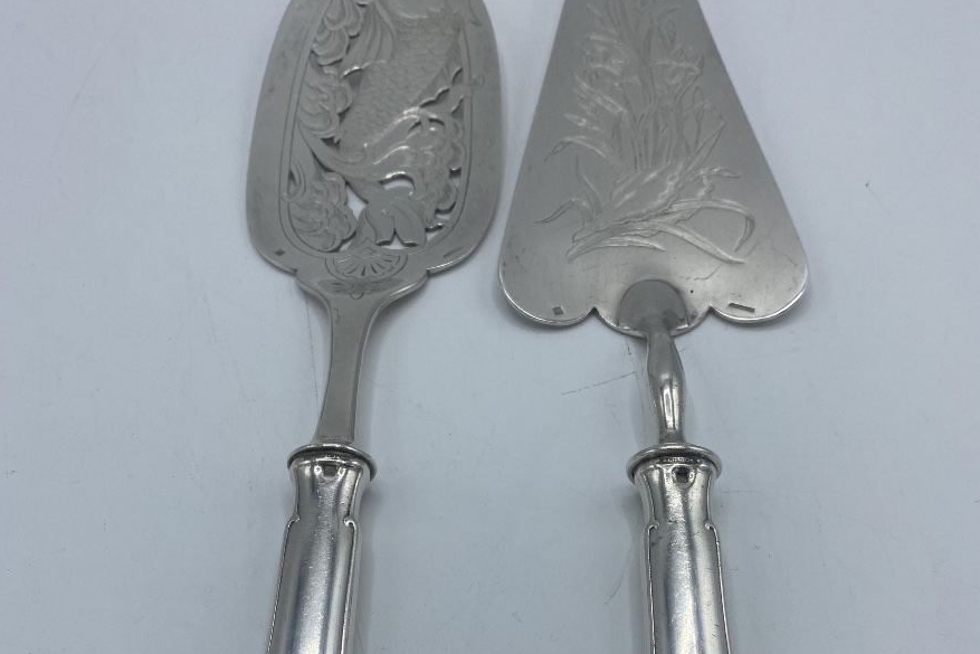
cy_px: 514
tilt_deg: -55.5
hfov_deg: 51.9
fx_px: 1007
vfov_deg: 34.9
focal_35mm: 37
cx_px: 491
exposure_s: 1/2817
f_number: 1.8
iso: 32
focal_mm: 4.25
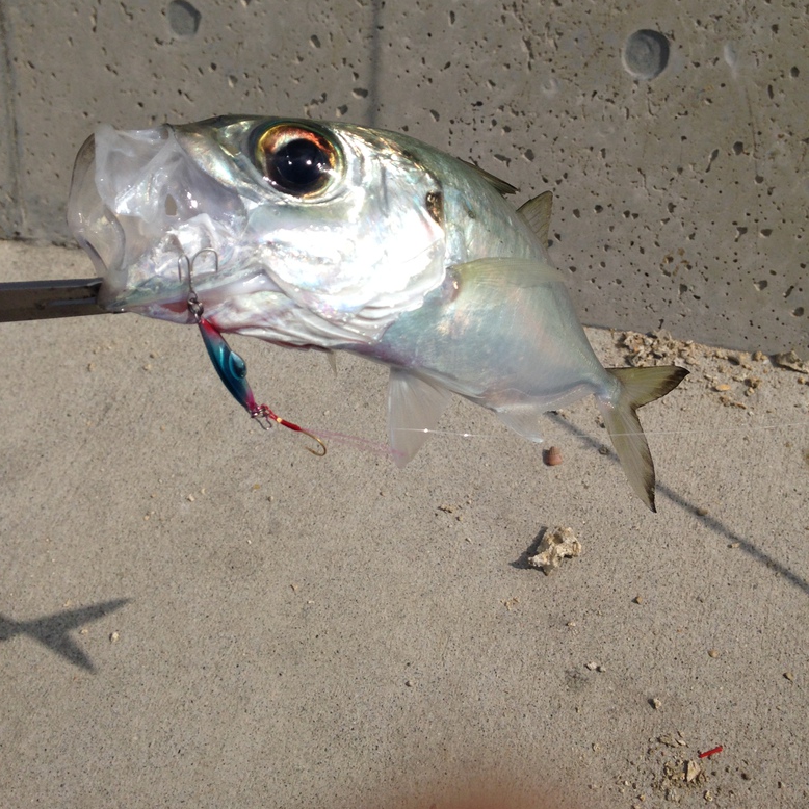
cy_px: 306
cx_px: 404
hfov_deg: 42.8
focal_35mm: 39
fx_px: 1031
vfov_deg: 42.5
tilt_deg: -50.3
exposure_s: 1/5435
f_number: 2.4
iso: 50
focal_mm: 4.12
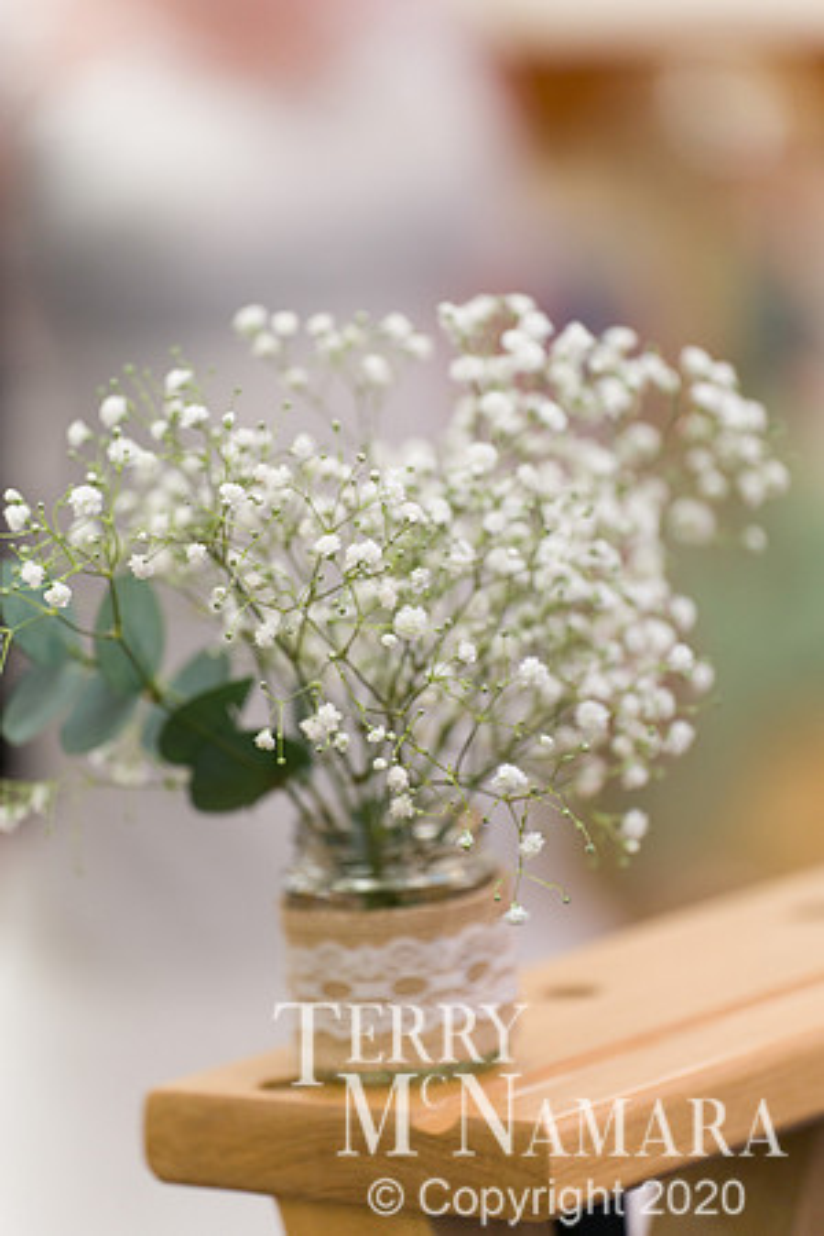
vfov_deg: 11.4
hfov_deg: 7.6
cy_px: 618
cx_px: 412
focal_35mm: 180
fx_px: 6180
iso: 1250
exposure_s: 1/250
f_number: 2.8
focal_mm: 180
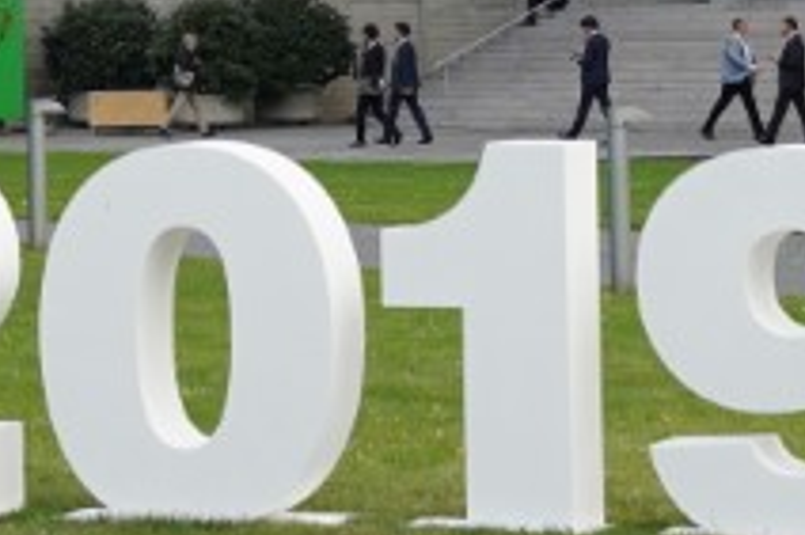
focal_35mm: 190
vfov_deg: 6.9
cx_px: 232
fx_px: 4245
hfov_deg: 10.8
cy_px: -584
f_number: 3.2
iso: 100
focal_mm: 35
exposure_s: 1/200
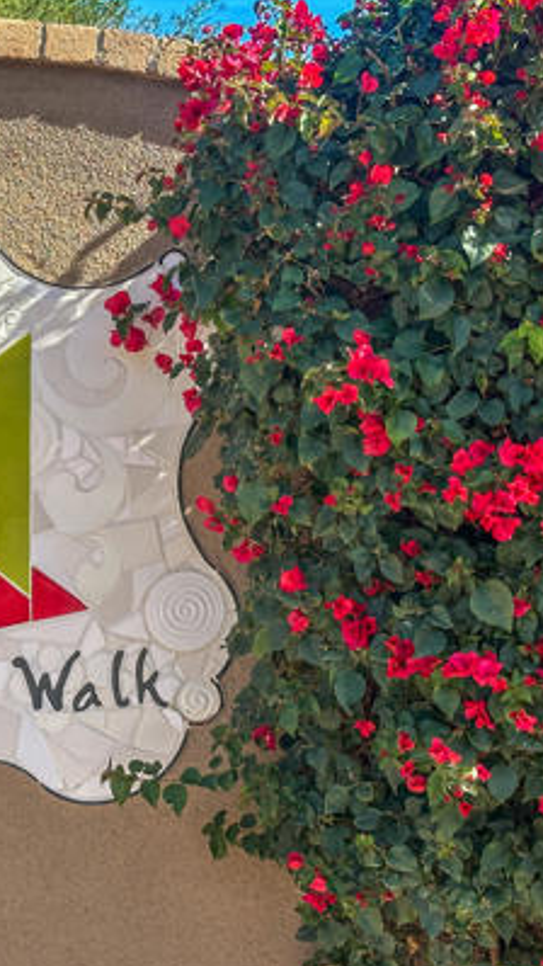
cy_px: 417
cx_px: 7
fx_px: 2149
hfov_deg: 14.2
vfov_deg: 25.3
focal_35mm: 84
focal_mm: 6.86
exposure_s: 1/1250
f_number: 1.8
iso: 64
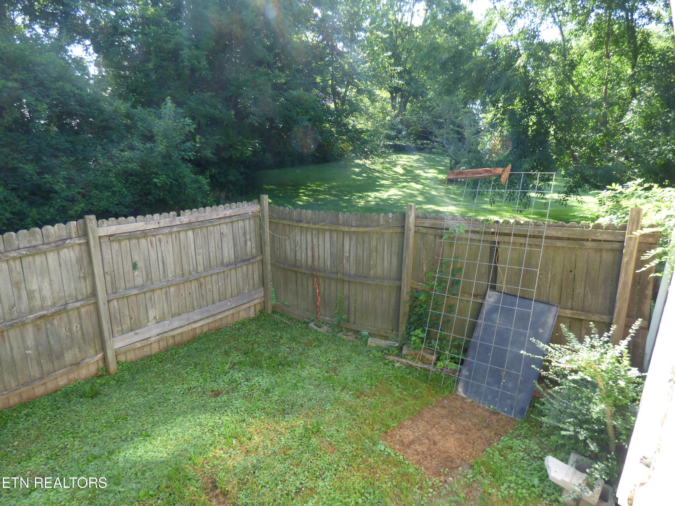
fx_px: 390
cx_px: 338
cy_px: 253
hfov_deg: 81.7
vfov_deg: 66.0
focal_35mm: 20
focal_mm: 3.58
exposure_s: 1/125
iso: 100
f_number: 2.8
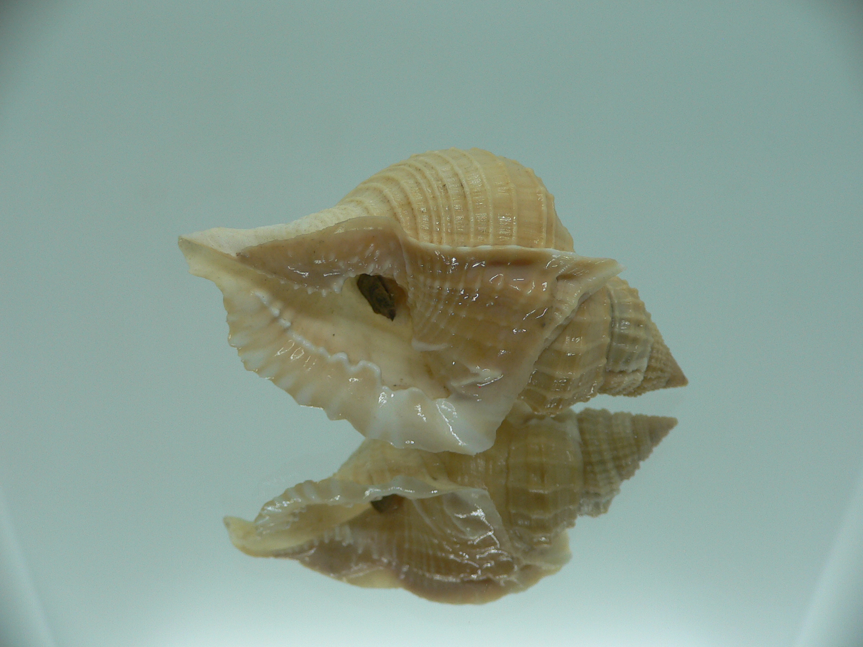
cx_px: 432
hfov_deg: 52.6
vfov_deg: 40.7
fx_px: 873
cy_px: 324
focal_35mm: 35
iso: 80
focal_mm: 4.6
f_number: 2.8
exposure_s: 1/60
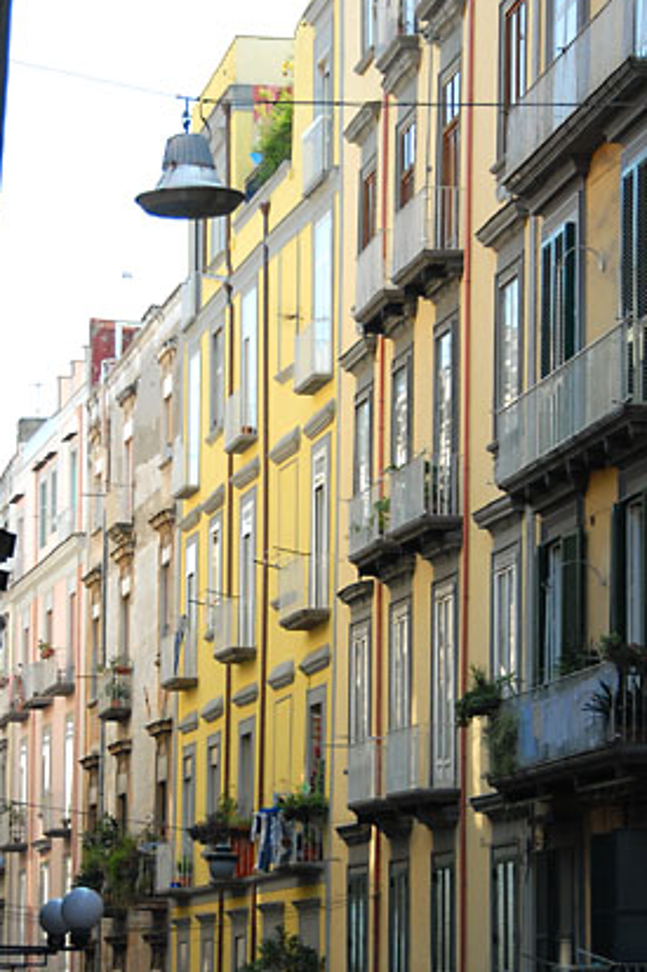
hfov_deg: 11.7
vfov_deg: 17.5
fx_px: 3157
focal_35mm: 117
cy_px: 581
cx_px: 326
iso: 320
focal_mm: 52
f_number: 5
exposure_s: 1/640
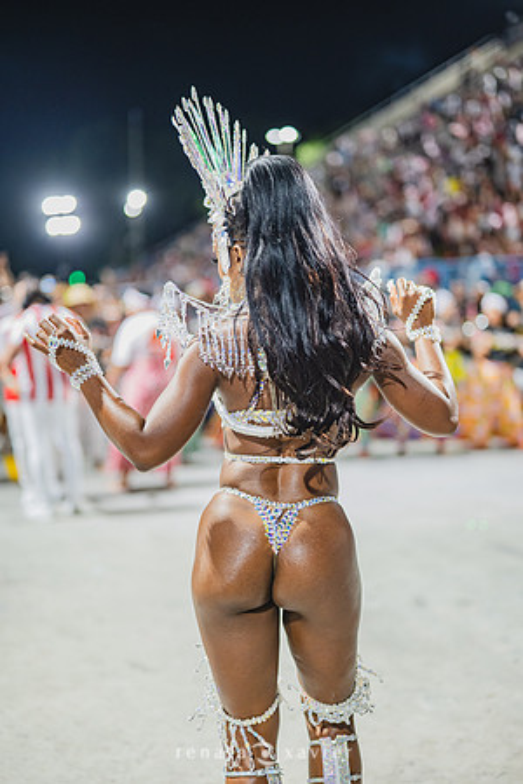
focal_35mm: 50
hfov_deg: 27.0
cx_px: 262
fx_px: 1089
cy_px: 392
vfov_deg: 39.6
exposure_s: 1/1000
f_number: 1.3
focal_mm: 50
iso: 1600
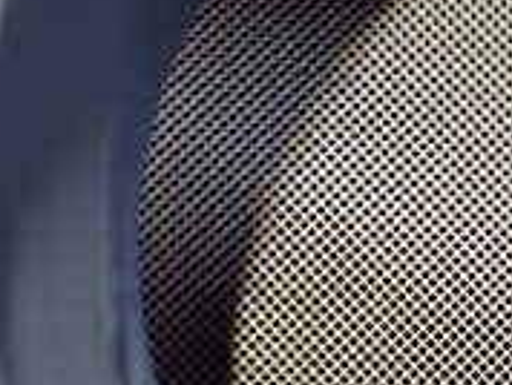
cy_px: 279
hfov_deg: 18.1
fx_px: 1496
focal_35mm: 101
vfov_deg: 14.6
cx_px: 676
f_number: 2.3
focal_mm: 5.4
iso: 800
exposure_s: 1/100
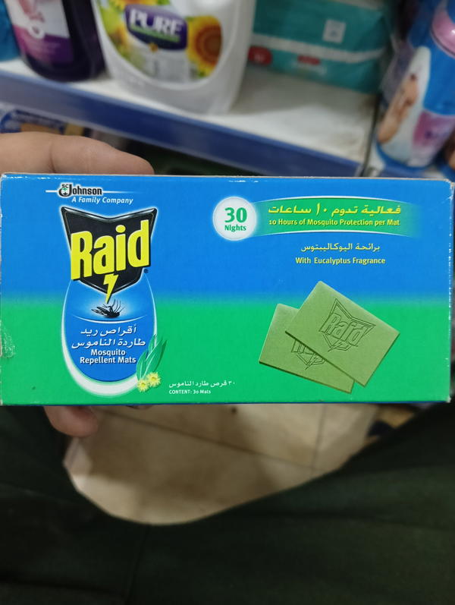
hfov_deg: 53.2
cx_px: 228
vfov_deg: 67.2
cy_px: 302
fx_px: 455
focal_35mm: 26
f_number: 1.8
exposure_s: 1/16.7
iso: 1000
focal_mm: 4.05
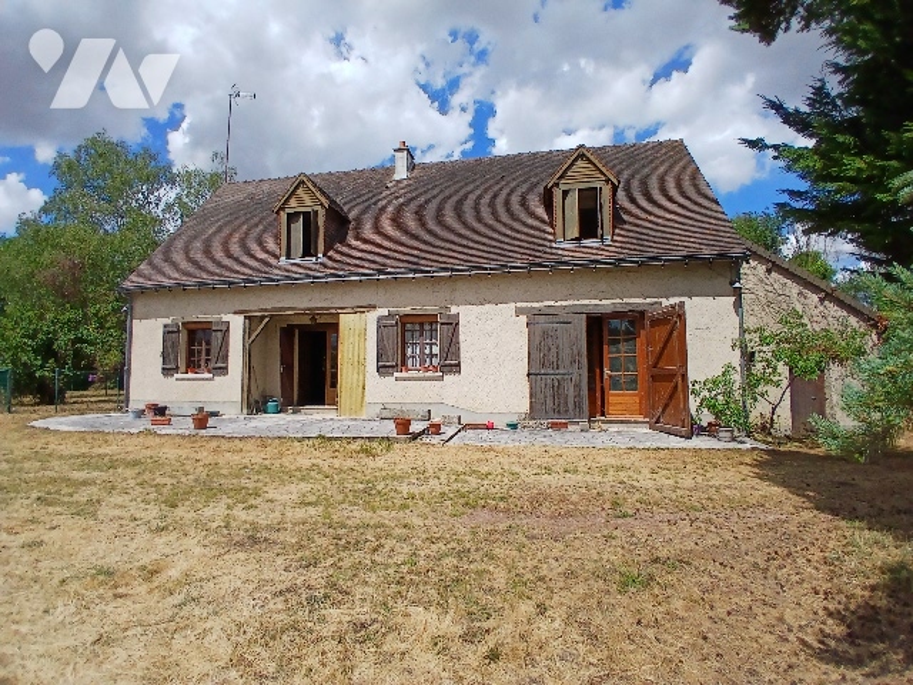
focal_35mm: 17
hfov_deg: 91.0
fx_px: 448
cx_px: 456
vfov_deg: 74.7
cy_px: 342
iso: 50
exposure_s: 1/1761
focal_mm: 1.4
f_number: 2.2
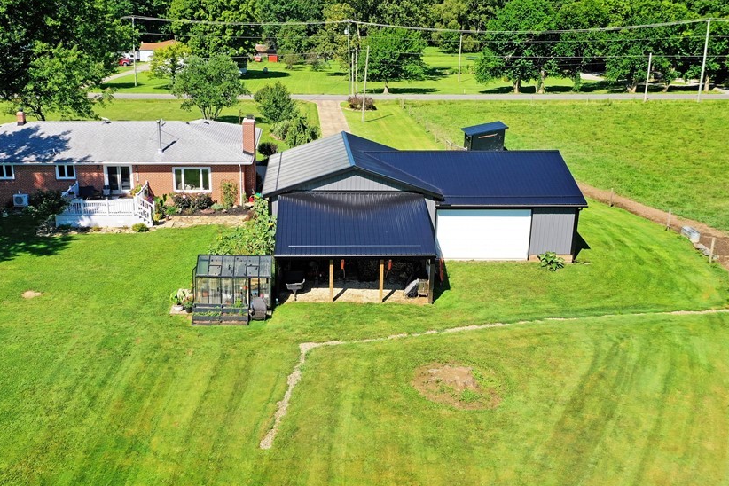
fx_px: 749
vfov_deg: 35.9
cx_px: 294
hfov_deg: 51.6
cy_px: 239
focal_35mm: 37
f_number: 5.6
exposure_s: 1/400
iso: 100
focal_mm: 10.26
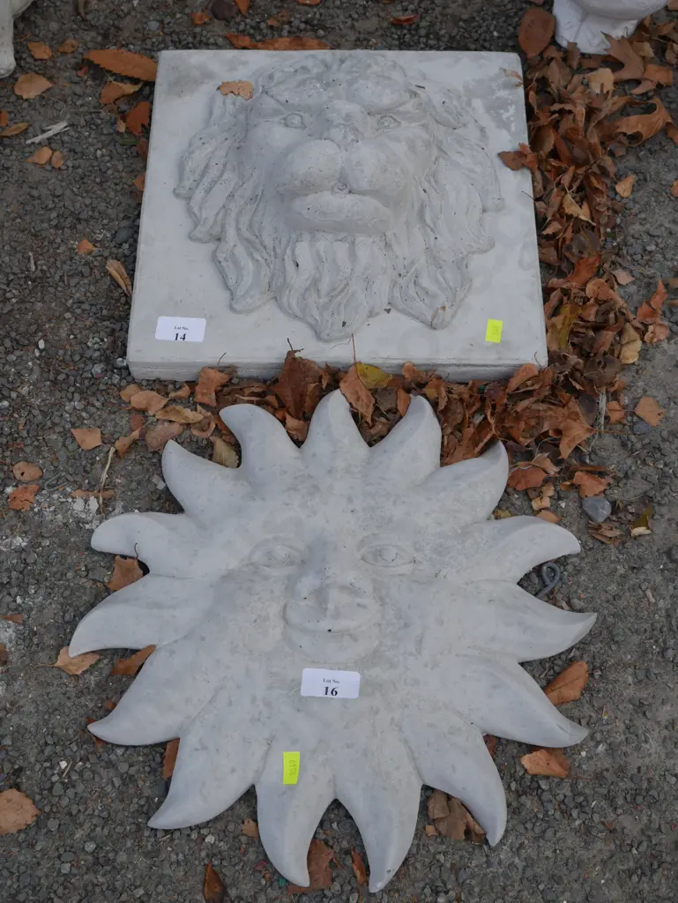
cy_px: 452
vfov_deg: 46.8
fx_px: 1044
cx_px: 339
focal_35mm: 40
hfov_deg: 36.0
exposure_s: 1/160
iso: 200
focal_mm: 20
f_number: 5.6
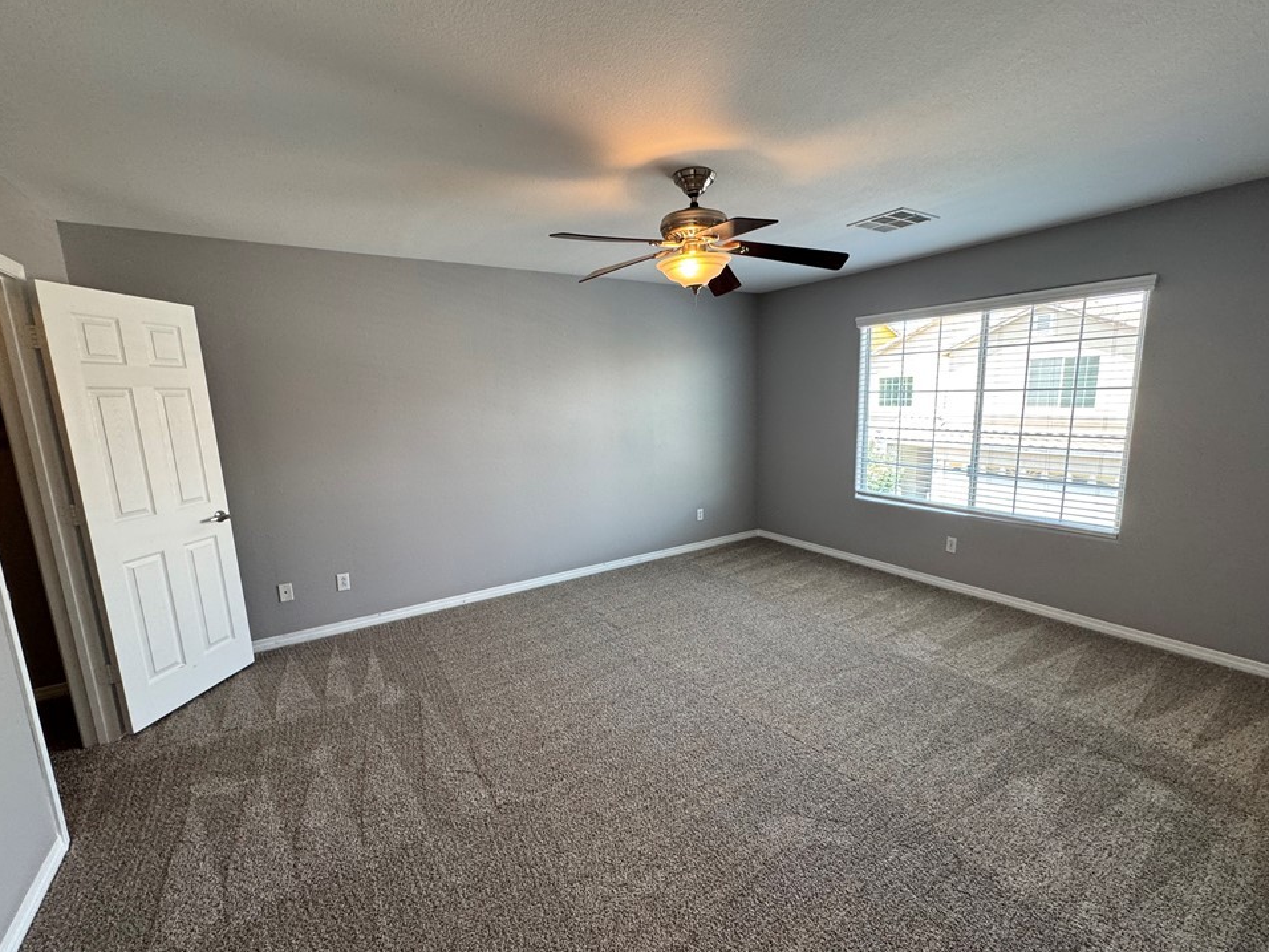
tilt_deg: -11.9
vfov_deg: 81.7
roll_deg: +1.0
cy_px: 495
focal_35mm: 15
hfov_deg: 98.1
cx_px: 654
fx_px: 550
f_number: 2.2
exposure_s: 1/120
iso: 160
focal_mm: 2.22
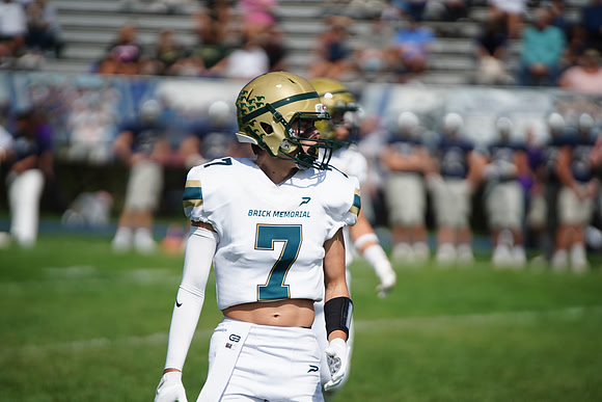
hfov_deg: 6.9
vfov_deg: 4.6
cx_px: 301
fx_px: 5018
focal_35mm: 300
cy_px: 201
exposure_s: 1/8000
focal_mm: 300
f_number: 2.8
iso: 400
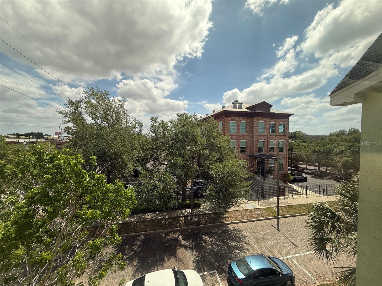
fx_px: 154
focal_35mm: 14
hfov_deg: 102.1
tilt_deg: -1.5
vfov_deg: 85.7
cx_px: 191
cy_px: 143
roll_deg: +0.3
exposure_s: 1/1572
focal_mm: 2.22
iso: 50
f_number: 2.2
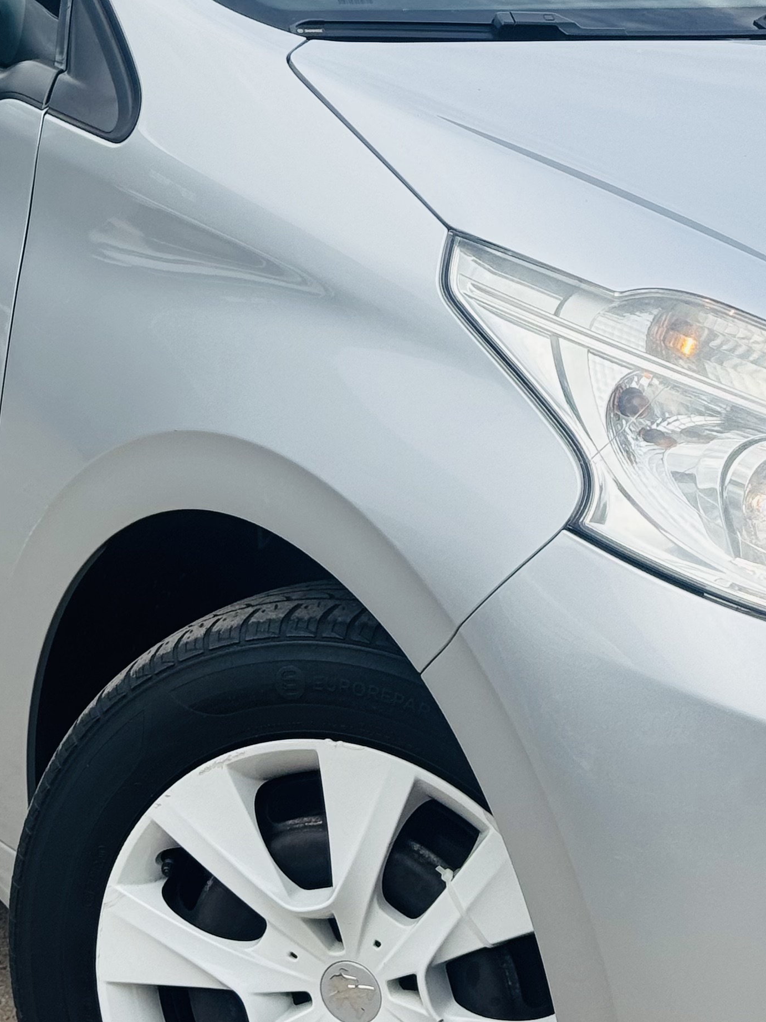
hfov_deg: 13.8
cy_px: 227
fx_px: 3098
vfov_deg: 18.6
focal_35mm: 105
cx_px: -43
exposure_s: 1/1923
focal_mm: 6.76
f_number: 1.78
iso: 64
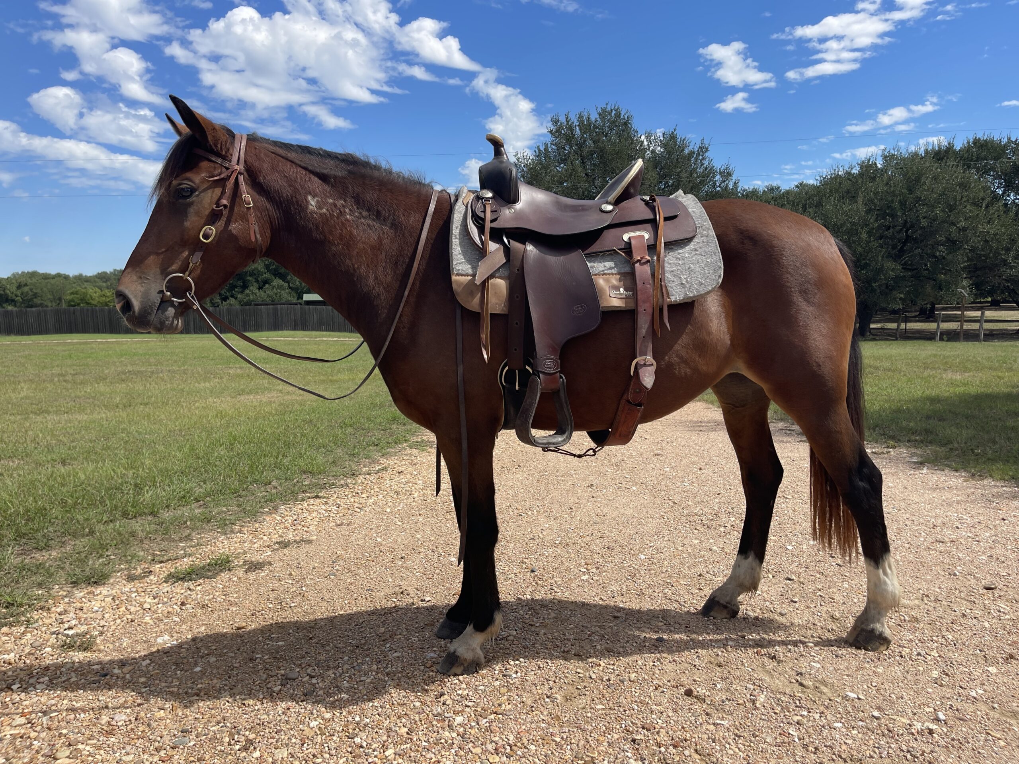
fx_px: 736
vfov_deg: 54.9
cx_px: 510
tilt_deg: -6.8
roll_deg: +1.3
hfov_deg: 69.4
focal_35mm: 25
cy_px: 382
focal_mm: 5.1
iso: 32
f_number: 1.6
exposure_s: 1/3448
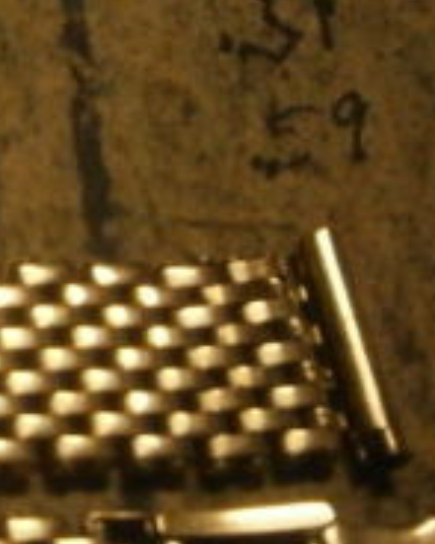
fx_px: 2416
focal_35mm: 150
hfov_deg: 9.9
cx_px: -266
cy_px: 287
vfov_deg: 12.9
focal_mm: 8.3
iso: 800
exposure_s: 1/200
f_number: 3.4
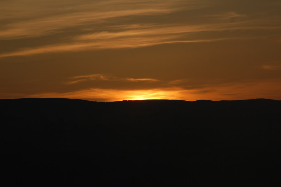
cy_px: 94
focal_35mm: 218
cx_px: 140
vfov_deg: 6.3
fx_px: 1696
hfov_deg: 9.5
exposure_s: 1/1250
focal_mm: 145
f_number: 11
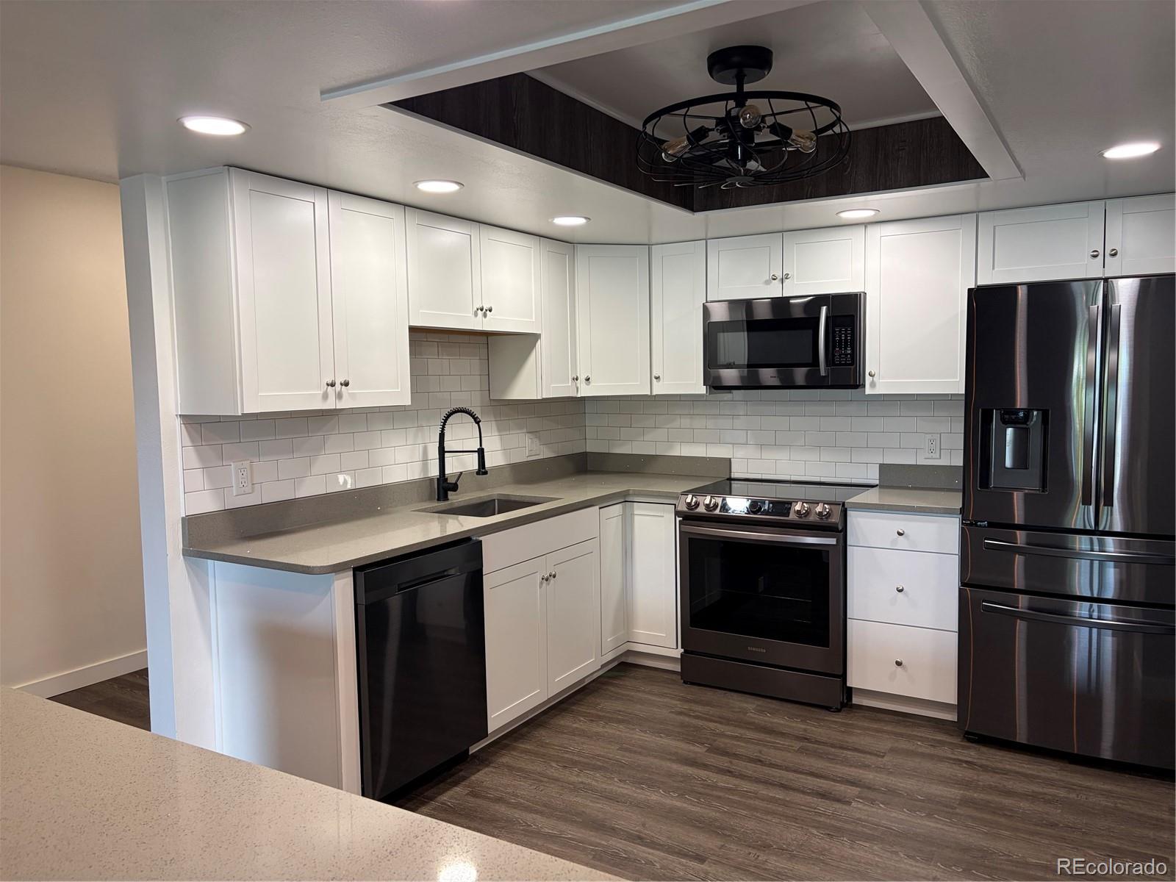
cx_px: 588
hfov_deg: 67.3
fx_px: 883
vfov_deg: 53.1
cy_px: 441
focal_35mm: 26
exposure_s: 1/120
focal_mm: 5.96
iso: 125
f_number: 1.6
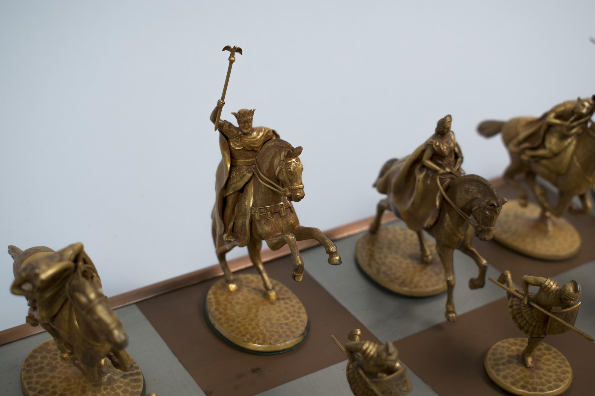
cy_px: 198
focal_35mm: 57
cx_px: 298
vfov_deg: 23.8
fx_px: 942
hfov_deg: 35.1
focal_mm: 38
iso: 200
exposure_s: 1/30
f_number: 6.3
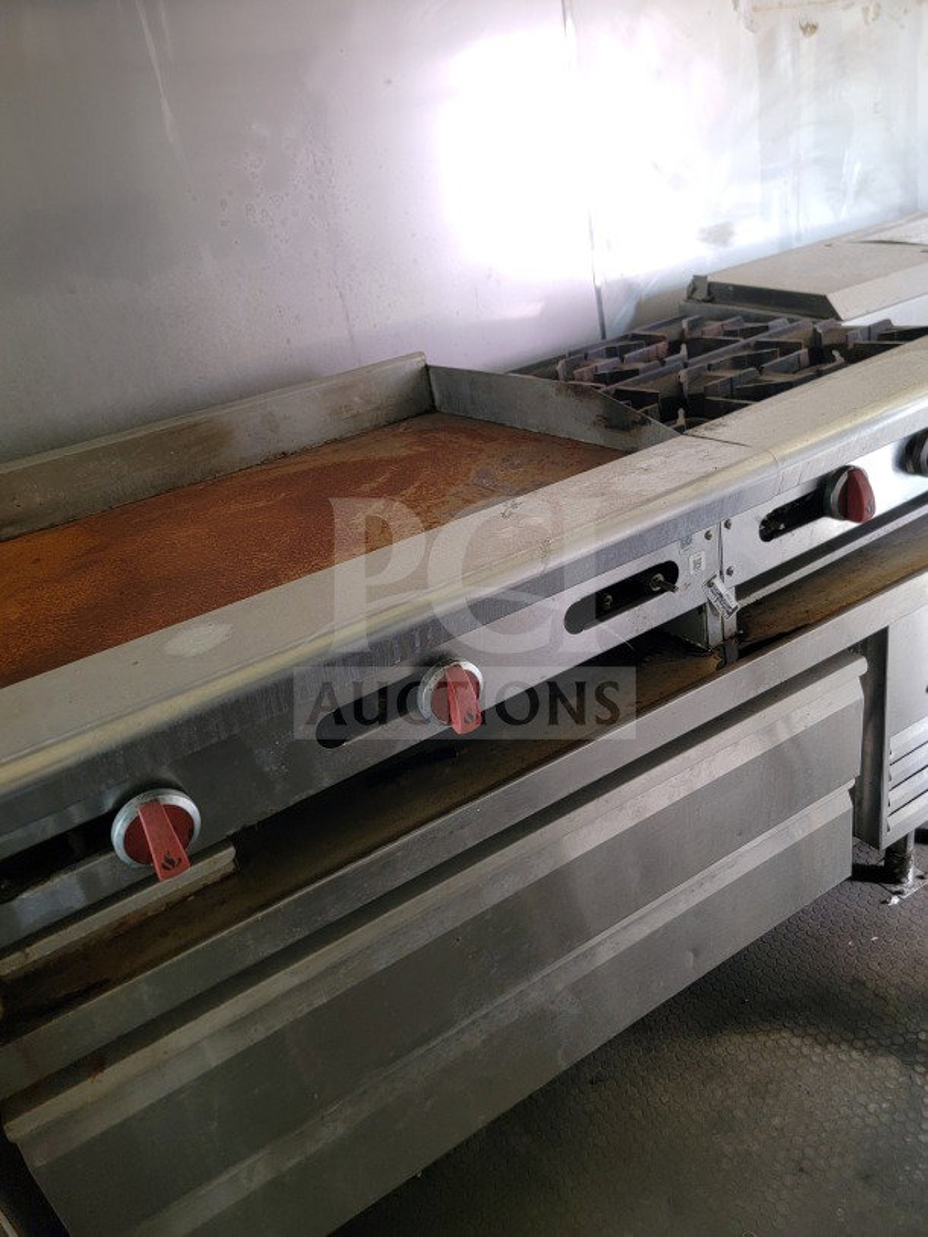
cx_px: 464
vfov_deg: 71.6
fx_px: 858
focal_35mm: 24
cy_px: 618
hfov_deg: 56.8
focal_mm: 6.7
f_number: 1.8
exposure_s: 1/60
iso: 200
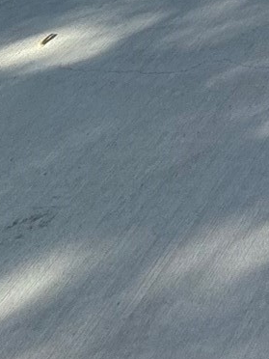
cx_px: 610
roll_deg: +1.3
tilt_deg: +8.2
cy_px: -577
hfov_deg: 14.3
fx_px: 798
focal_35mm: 77
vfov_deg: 13.7
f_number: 2.2
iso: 50
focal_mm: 2.22
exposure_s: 1/1536
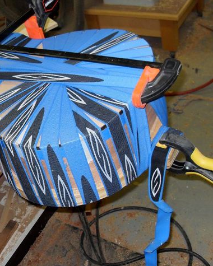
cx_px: 70
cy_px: 133
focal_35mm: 46
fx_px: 362
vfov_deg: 40.3
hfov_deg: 32.5
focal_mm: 6.3
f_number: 2.8
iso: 100
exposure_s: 1/45
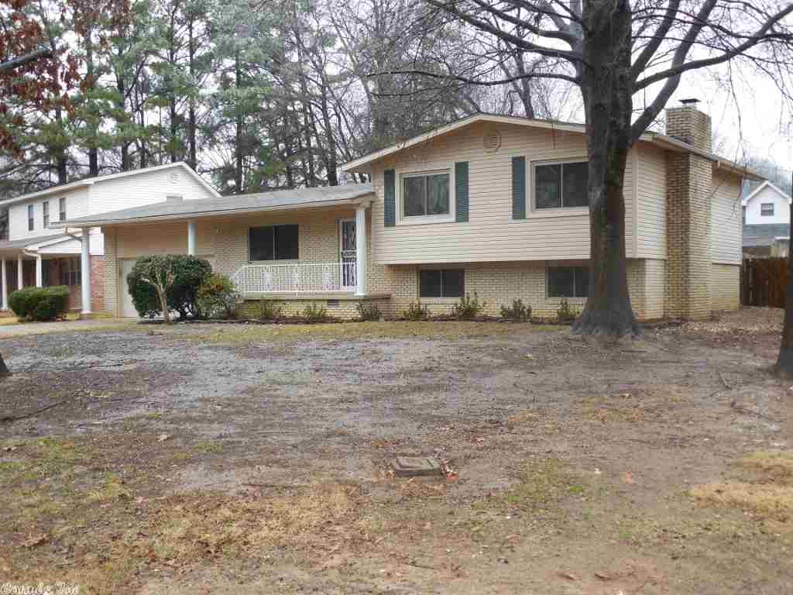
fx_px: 893
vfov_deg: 36.8
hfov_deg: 47.9
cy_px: 298
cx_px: 396
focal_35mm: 39
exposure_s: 1/80
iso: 125
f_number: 3.8
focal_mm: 7
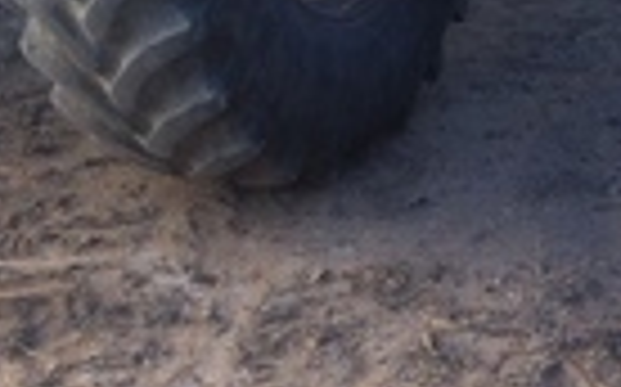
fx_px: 2469
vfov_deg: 8.4
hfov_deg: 14.3
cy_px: -423
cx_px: 338
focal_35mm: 146
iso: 80
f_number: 2.8
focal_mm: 3.85
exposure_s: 1/133
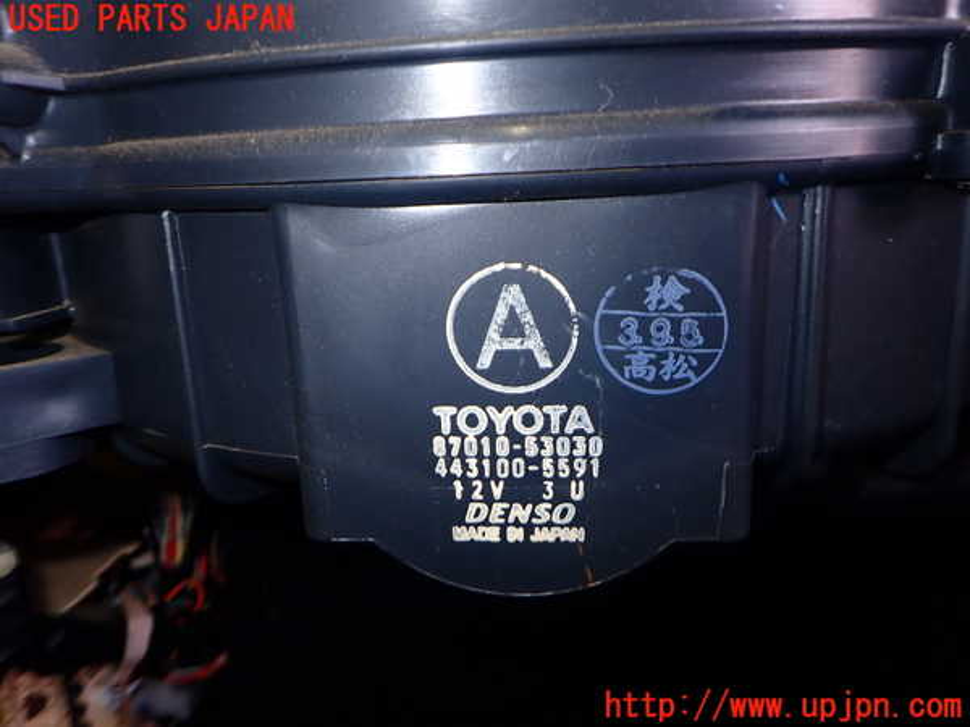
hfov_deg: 69.4
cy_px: 364
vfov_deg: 54.9
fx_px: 701
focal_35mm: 25
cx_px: 485
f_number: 2.8
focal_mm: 4.5
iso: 200
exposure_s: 1/60
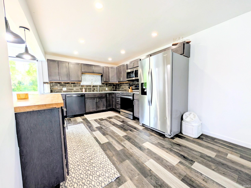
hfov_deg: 110.5
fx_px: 87
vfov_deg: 94.5
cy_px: 94
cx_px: 126
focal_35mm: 12
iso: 53
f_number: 1.7
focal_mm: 2.02
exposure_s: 1/120
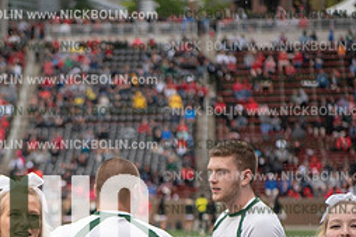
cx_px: 49
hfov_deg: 12.8
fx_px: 1581
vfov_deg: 8.5
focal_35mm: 160
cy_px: 242
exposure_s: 1/800
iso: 250
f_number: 2.8
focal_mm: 70
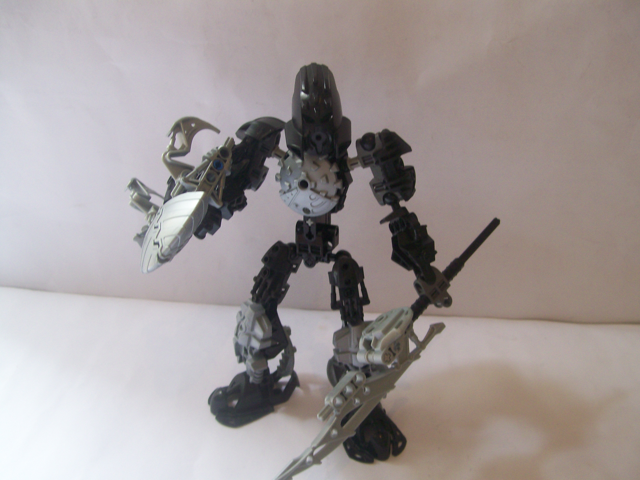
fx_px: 666
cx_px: 320
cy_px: 240
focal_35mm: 36
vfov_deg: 39.7
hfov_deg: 51.4
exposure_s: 1/32
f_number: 2.7
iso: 94
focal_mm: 6
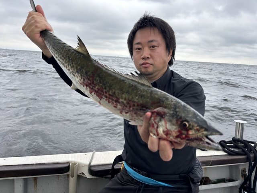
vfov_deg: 53.1
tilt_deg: -14.5
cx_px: 128
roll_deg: -3.9
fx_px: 193
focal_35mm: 26
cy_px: 96
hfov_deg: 67.3
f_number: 1.6
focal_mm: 5.96
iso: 50
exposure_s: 1/512
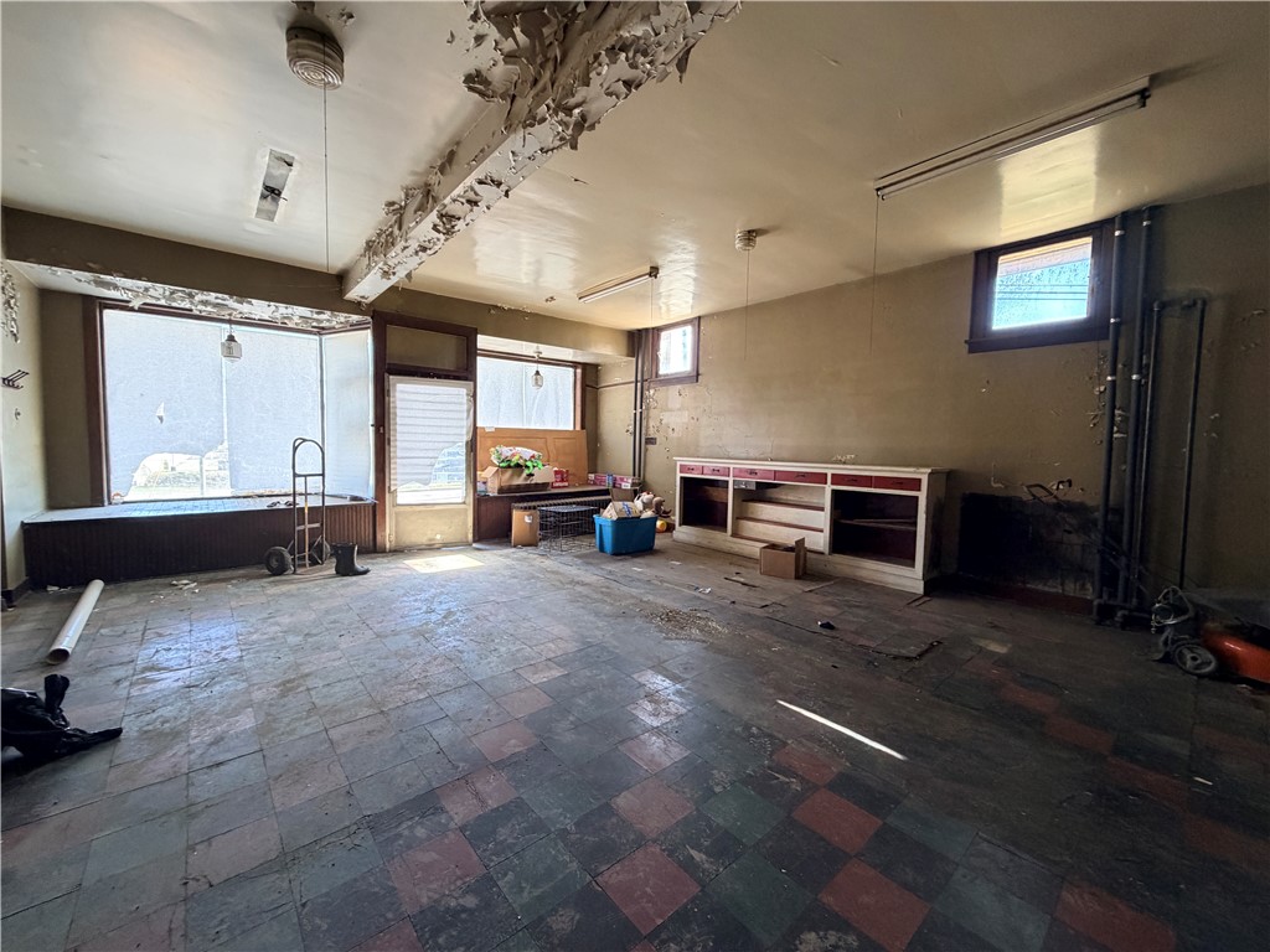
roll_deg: -0.7
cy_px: 476
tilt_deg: -3.0
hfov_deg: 102.1
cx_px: 635
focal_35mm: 14
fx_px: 514
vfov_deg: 85.7
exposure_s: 1/103
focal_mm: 2.22
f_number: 2.2
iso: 320
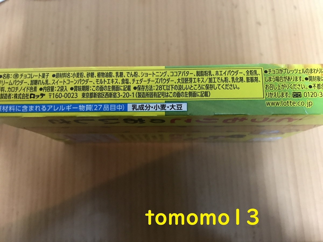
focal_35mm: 28
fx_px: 261
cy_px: 121
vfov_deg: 49.7
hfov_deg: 63.4
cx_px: 162
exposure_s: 1/4
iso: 100
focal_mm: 3.99
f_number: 1.8
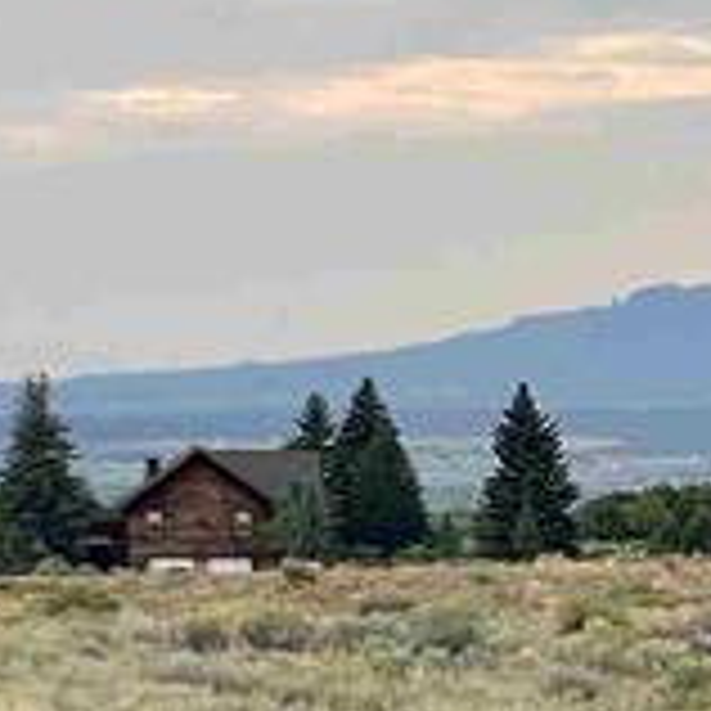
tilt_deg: -9.2
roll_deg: +0.0
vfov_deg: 5.7
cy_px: 1458
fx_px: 6925
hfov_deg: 5.6
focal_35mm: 298
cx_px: 1980
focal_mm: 6
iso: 32
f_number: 2
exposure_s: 1/99
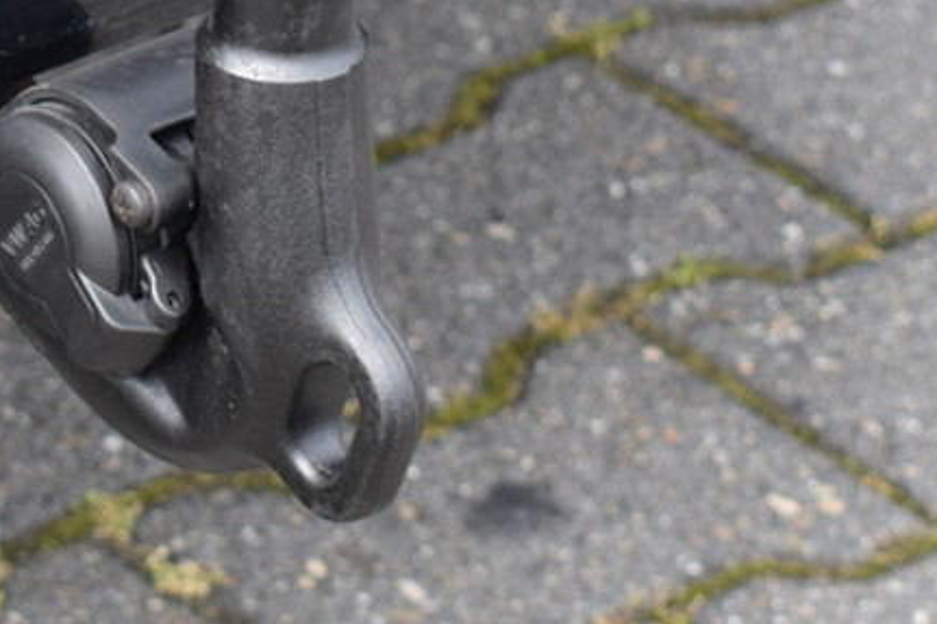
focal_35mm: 234
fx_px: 6088
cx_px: 7
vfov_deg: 5.8
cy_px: -118
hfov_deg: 8.8
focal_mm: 48
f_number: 7.1
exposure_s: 1/200
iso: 400
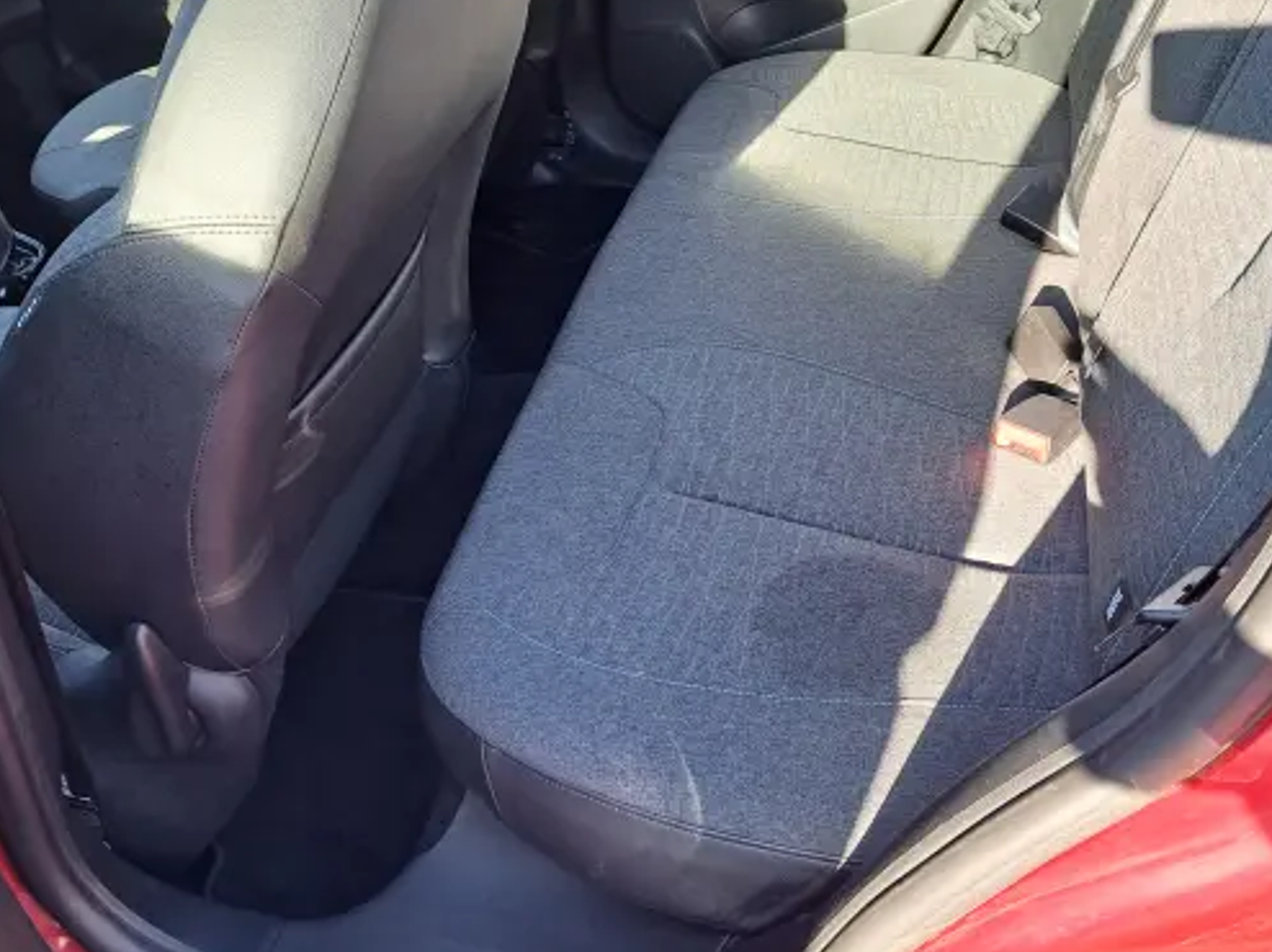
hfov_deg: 52.4
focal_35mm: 35
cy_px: 347
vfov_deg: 40.3
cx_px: 533
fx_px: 1285
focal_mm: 4
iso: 50
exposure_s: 1/60
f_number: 1.8
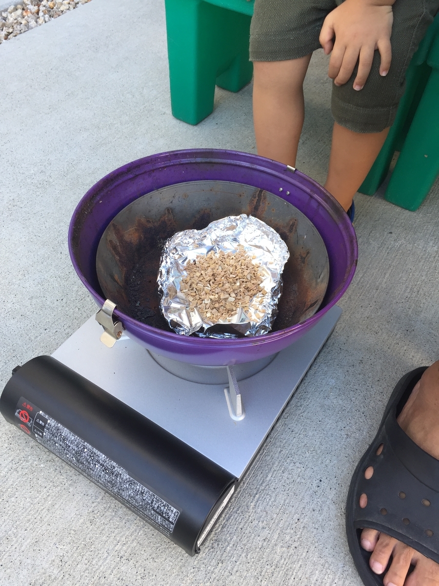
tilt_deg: -52.6
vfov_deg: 61.7
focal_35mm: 29
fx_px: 490
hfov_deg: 48.2
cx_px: 220
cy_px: 293
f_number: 2.2
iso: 40
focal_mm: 4.15
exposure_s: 1/60
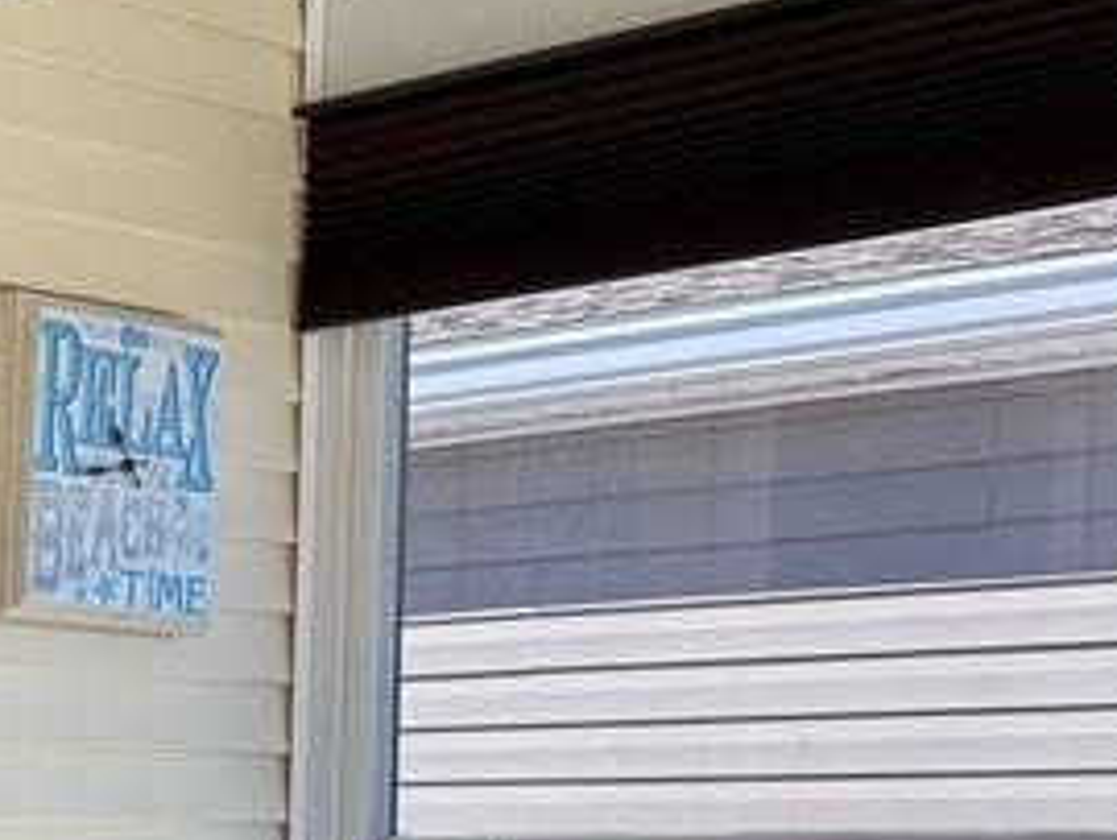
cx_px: -873
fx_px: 2939
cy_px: 1034
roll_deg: -0.9
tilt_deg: -2.6
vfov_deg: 15.6
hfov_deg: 17.6
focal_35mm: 91
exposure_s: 1/419
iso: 100
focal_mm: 6.76
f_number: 1.78
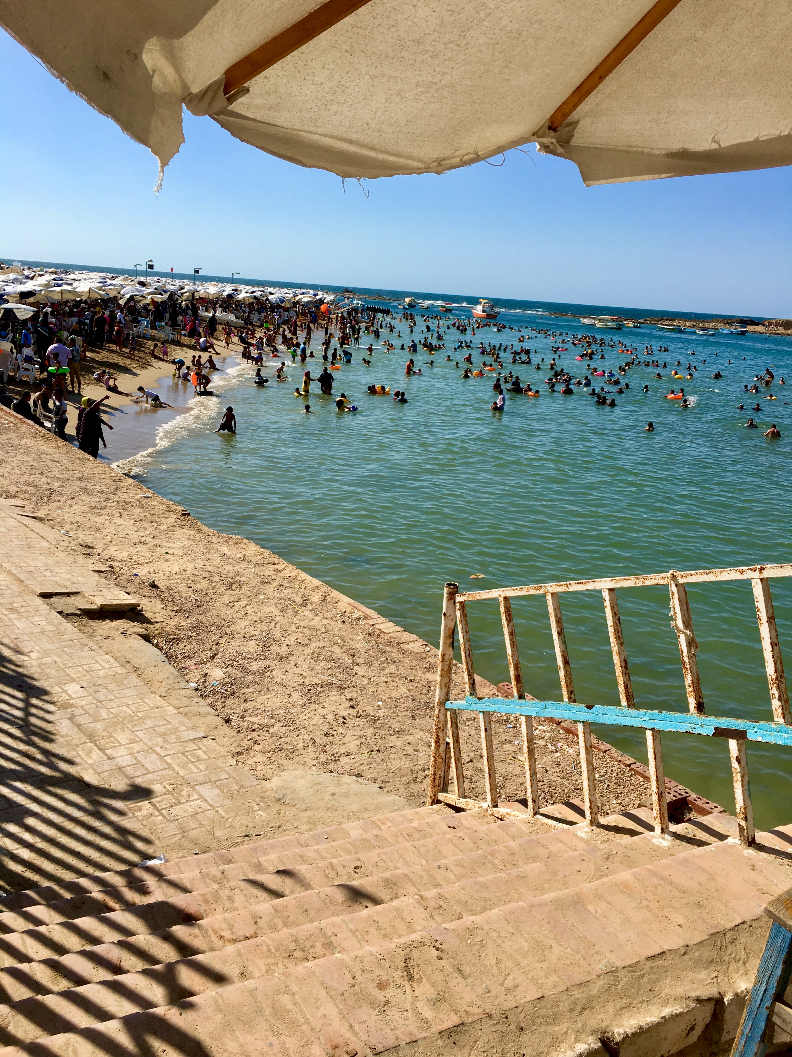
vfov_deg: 61.7
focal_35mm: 29
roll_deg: -3.1
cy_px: 528
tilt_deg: -13.6
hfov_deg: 48.2
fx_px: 885
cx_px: 396
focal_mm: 4.15
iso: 25
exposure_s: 1/2653
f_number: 2.2
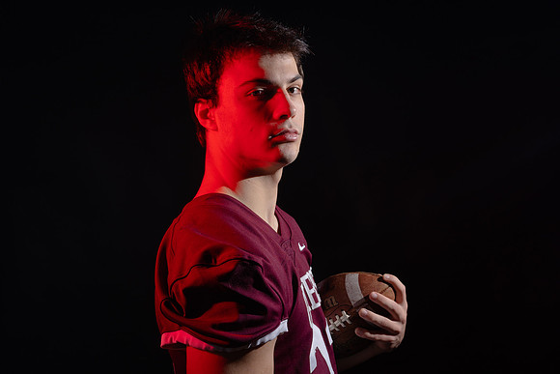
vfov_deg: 32.4
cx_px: 289
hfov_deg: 47.1
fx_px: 642
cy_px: 181
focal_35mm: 41
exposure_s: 1/160
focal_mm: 40
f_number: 13
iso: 100
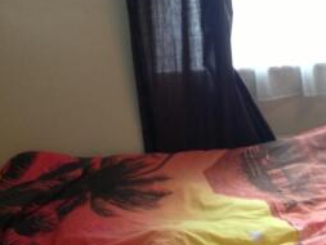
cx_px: 292
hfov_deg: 24.9
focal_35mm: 76
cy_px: 141
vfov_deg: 19.4
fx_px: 716
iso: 160
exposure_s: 1/20
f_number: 2.4
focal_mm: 4.13
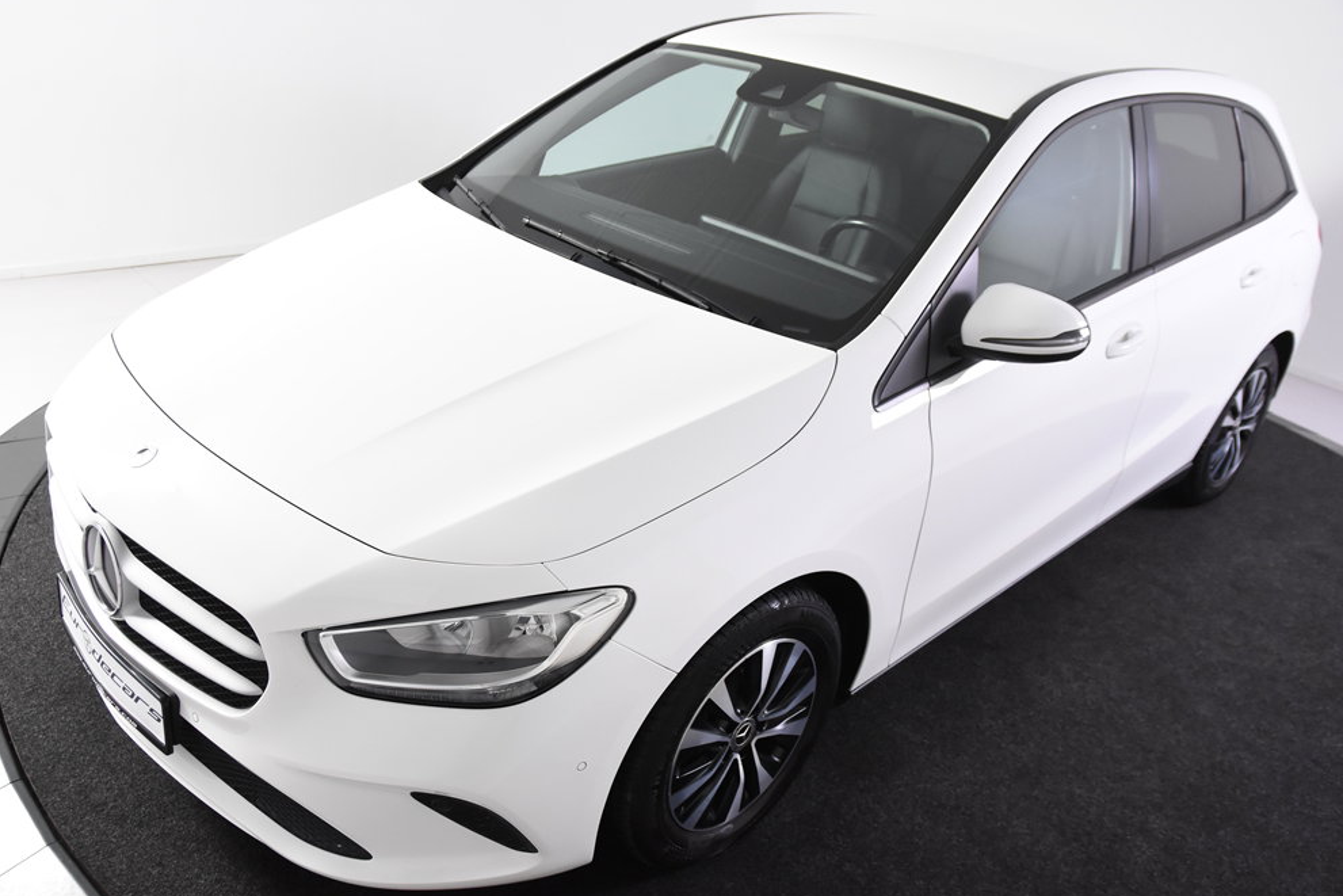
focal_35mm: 31
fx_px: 1157
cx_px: 671
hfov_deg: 60.3
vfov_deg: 42.3
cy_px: 456
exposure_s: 1/60
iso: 1600
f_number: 4
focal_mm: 20
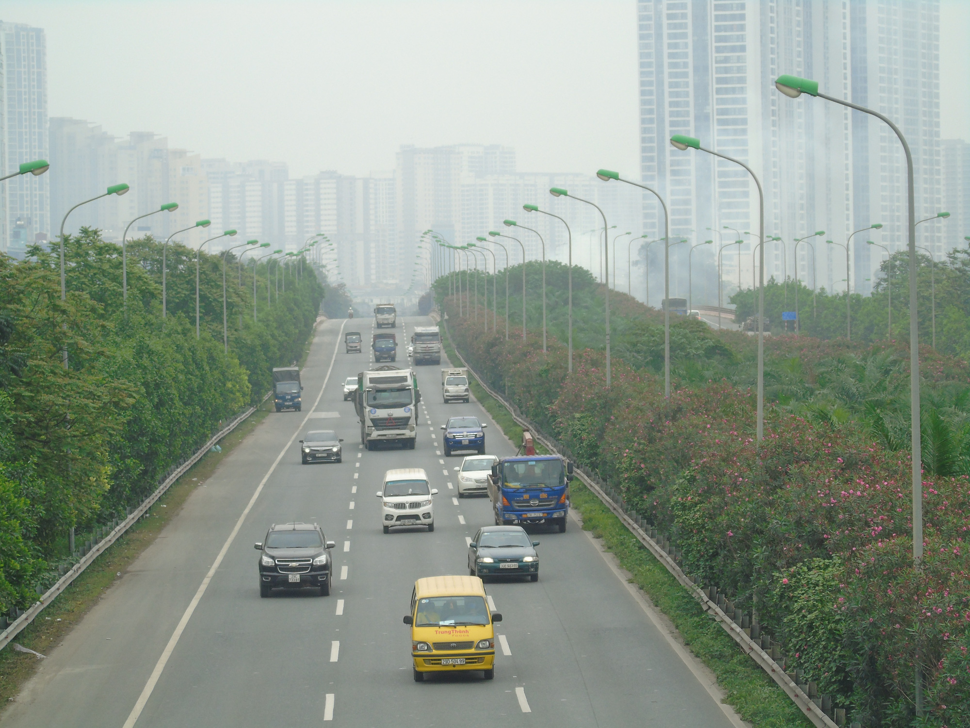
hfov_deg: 10.6
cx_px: 485
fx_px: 5212
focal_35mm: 186
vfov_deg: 8.0
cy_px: 364
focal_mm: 33
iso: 100
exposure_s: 1/125
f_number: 5
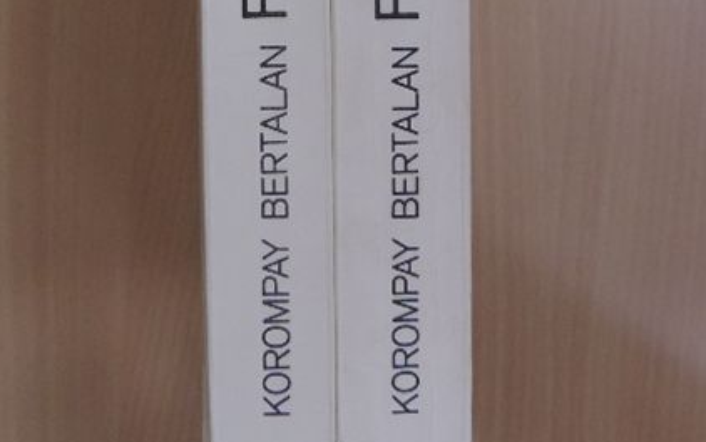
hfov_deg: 38.1
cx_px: 321
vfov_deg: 22.7
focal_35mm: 53
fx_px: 1020
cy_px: -69
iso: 640
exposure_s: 1/100
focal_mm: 5.8
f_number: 3.2
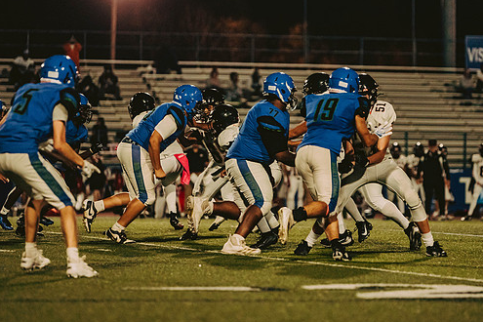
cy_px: 139
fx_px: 2965
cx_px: 290
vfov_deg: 6.2
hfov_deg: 9.3
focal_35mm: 221
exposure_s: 1/1600
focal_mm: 170
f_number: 2.8
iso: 2500
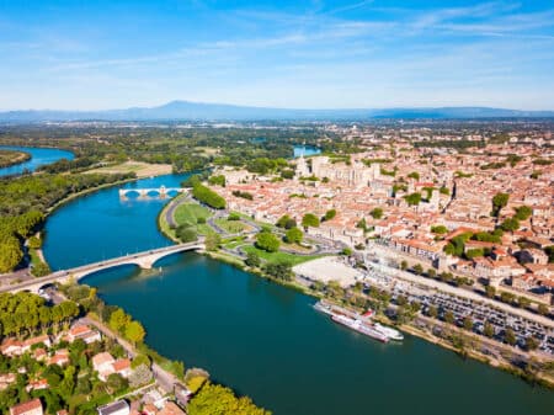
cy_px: 208
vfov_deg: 53.0
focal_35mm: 26
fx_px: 416
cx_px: 277
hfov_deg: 67.3
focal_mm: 4.7
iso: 100
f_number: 2.2
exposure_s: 1/1600
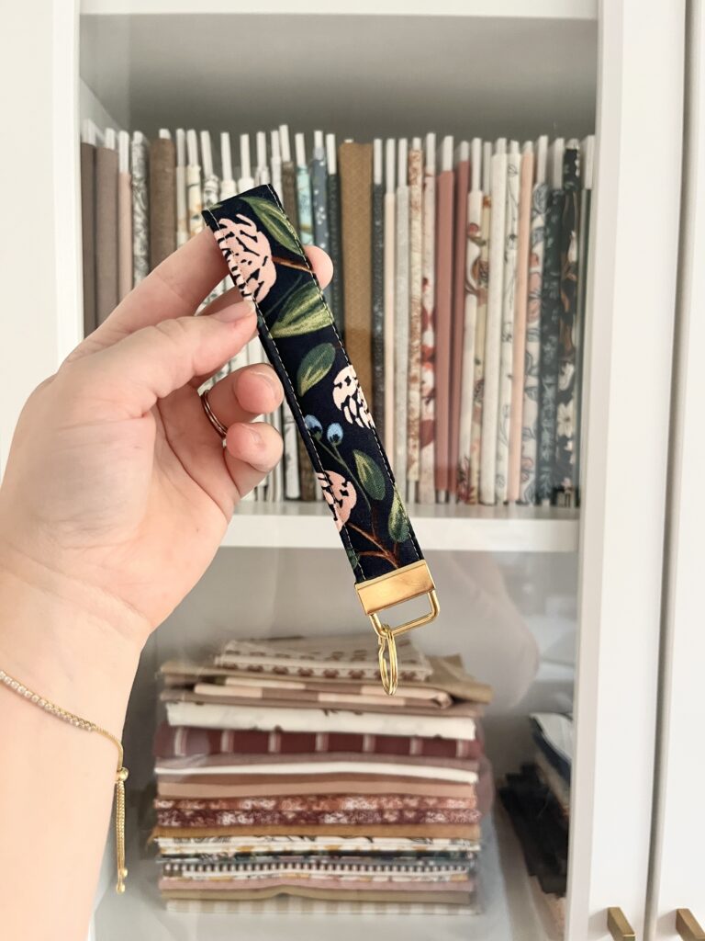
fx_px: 706
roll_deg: -0.2
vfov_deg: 67.3
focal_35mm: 26
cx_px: 352
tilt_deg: -4.5
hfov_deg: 53.1
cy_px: 470
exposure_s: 1/60
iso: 400
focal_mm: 5.1
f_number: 1.6
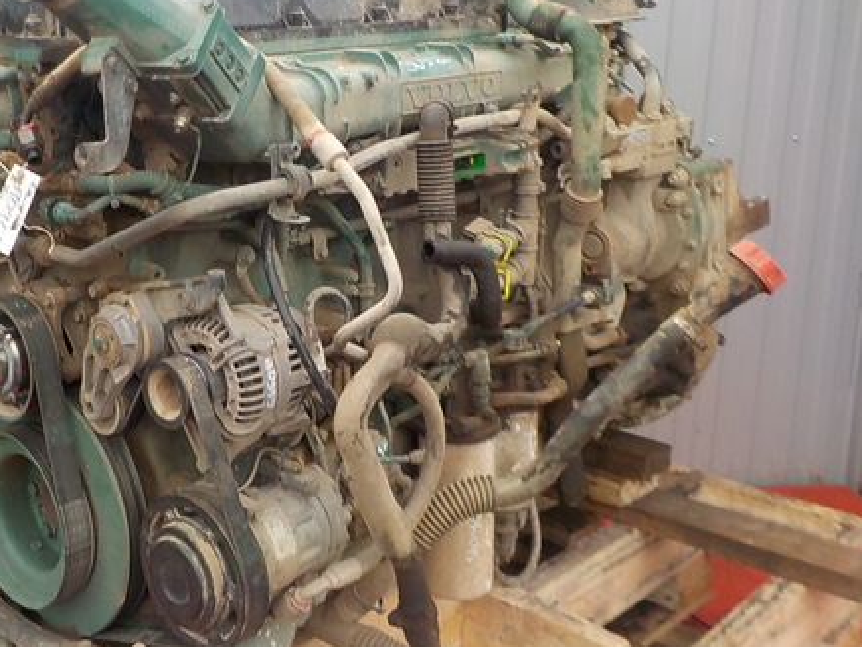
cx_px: 281
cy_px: 212
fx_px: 1096
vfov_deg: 32.6
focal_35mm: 44
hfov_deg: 42.3
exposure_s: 1/30
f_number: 3.3
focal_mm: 4.1
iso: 180
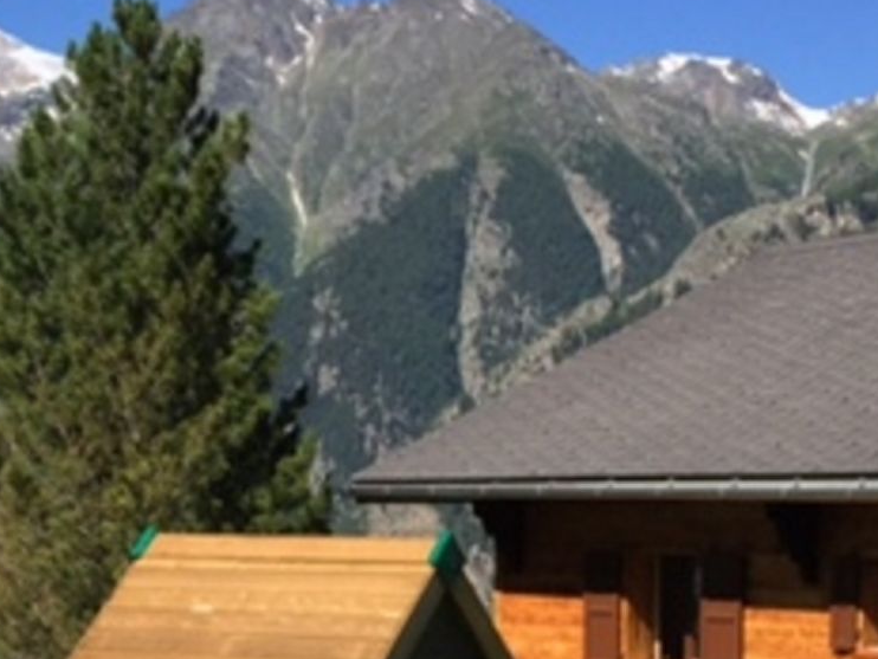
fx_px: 2030
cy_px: 757
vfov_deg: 17.7
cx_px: 401
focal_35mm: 80
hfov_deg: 24.4
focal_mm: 4.15
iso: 32
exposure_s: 1/1799
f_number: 2.2
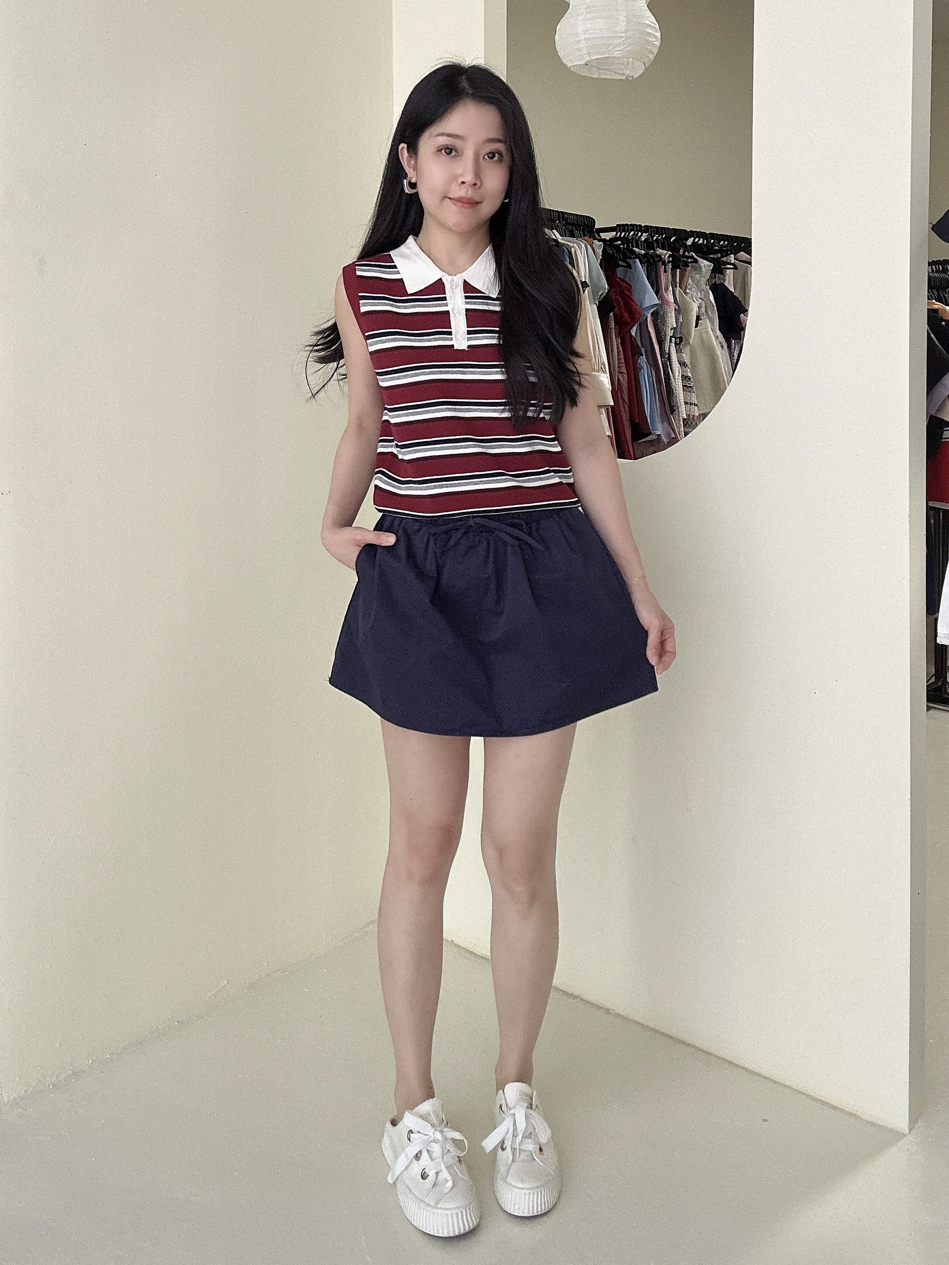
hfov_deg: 58.9
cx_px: 474
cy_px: 632
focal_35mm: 23
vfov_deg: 73.9
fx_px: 841
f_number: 1.9
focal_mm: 2.69
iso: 100
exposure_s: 1/60
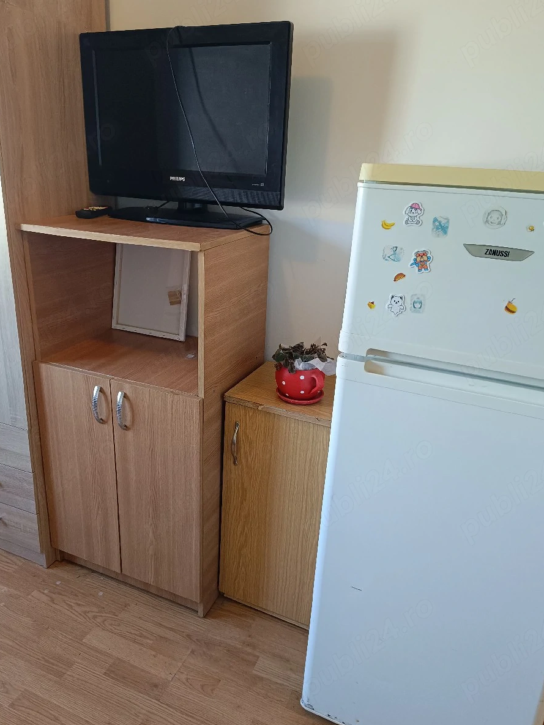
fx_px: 566
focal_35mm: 27
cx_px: 249
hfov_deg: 51.3
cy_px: 354
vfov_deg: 65.3
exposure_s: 1/100
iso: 580
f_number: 1.88
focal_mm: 5.59
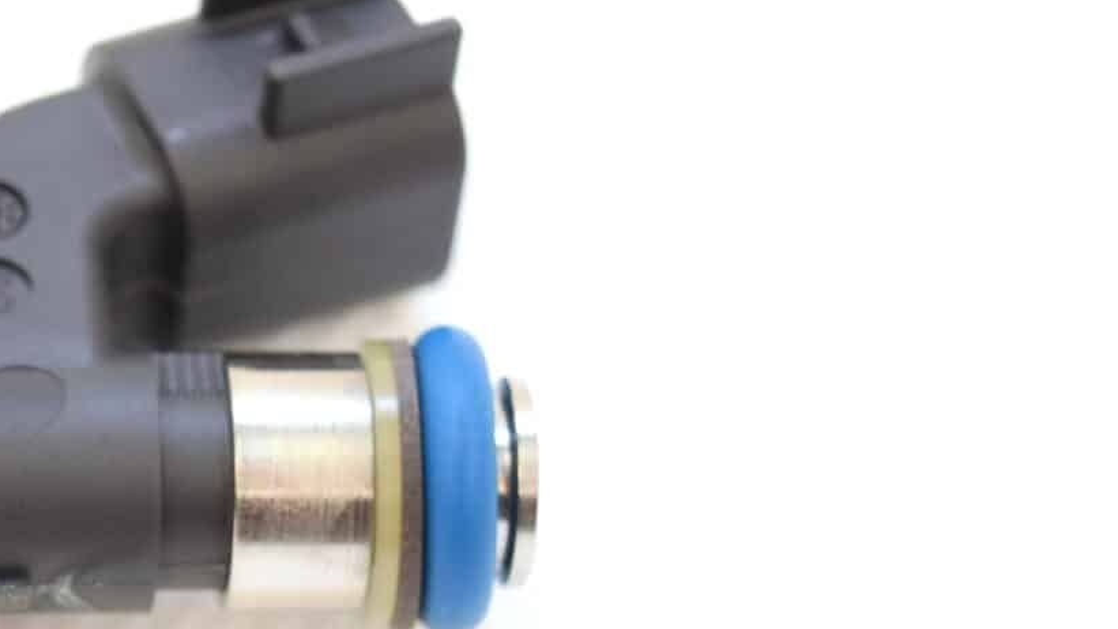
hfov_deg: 12.7
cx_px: -266
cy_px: 364
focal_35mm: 165
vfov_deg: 7.4
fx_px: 4892
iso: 400
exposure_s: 1/125
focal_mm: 42
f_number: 5.6
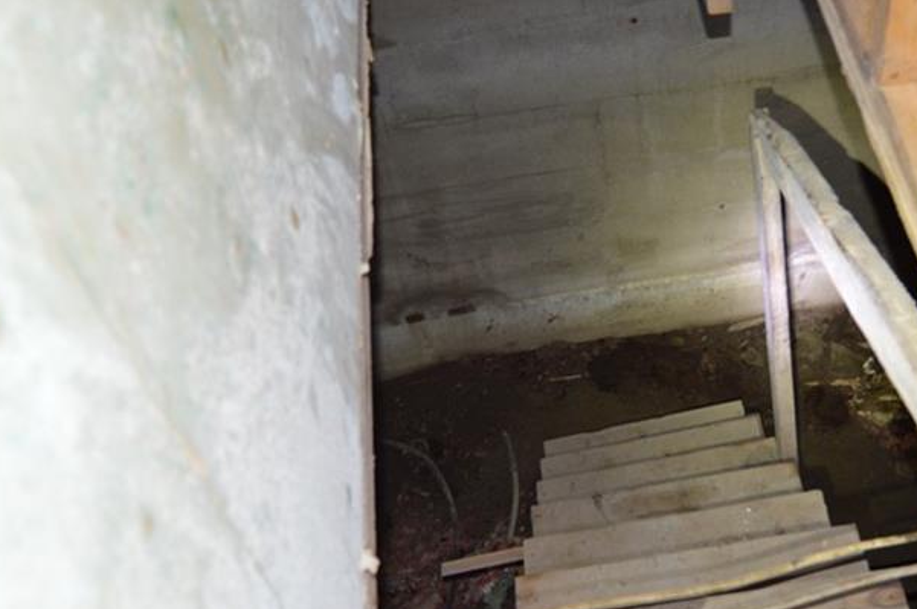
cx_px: 641
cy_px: 342
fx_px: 1170
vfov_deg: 29.1
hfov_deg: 42.0
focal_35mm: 46
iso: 400
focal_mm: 18
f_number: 4
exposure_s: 1/60
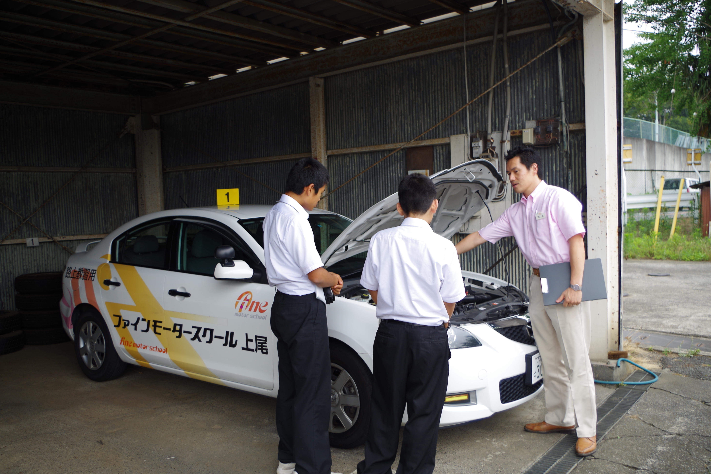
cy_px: 237
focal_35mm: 31
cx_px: 356
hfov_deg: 60.3
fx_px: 612
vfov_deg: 42.3
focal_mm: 21.25
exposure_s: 1/125
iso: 100
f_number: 4
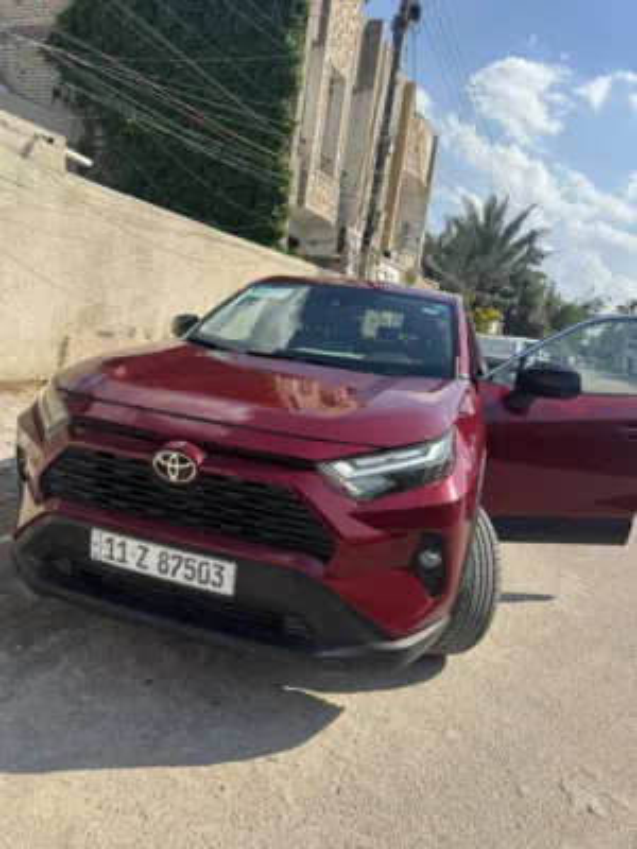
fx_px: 589
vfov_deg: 71.6
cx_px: 318
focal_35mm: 24
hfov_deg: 56.8
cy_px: 424
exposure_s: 1/4049
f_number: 1.78
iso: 80
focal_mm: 6.76
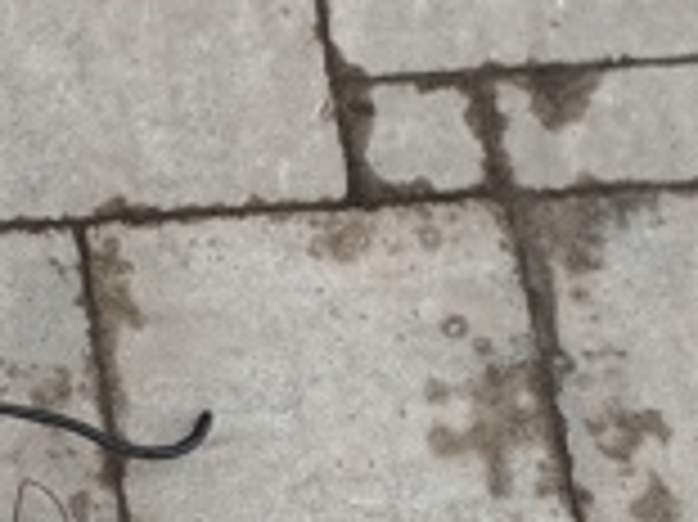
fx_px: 1995
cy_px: 886
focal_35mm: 99
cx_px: -401
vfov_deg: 13.6
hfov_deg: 17.5
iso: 64
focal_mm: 5.31
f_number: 1.7
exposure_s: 1/100
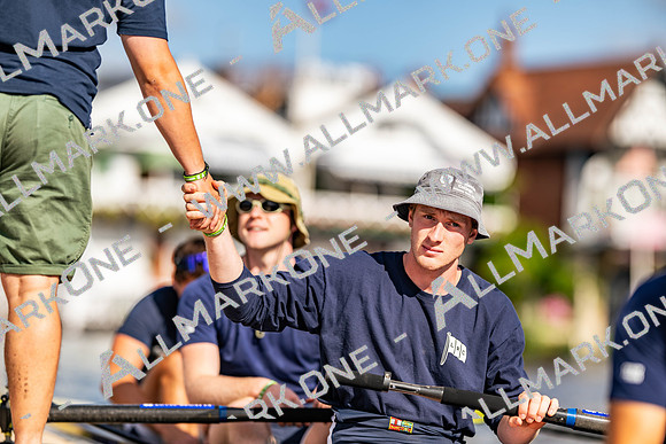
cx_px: 333
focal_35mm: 135
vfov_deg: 10.2
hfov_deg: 15.2
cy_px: 222
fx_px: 2498
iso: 64
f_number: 1.8
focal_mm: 135
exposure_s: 1/5000
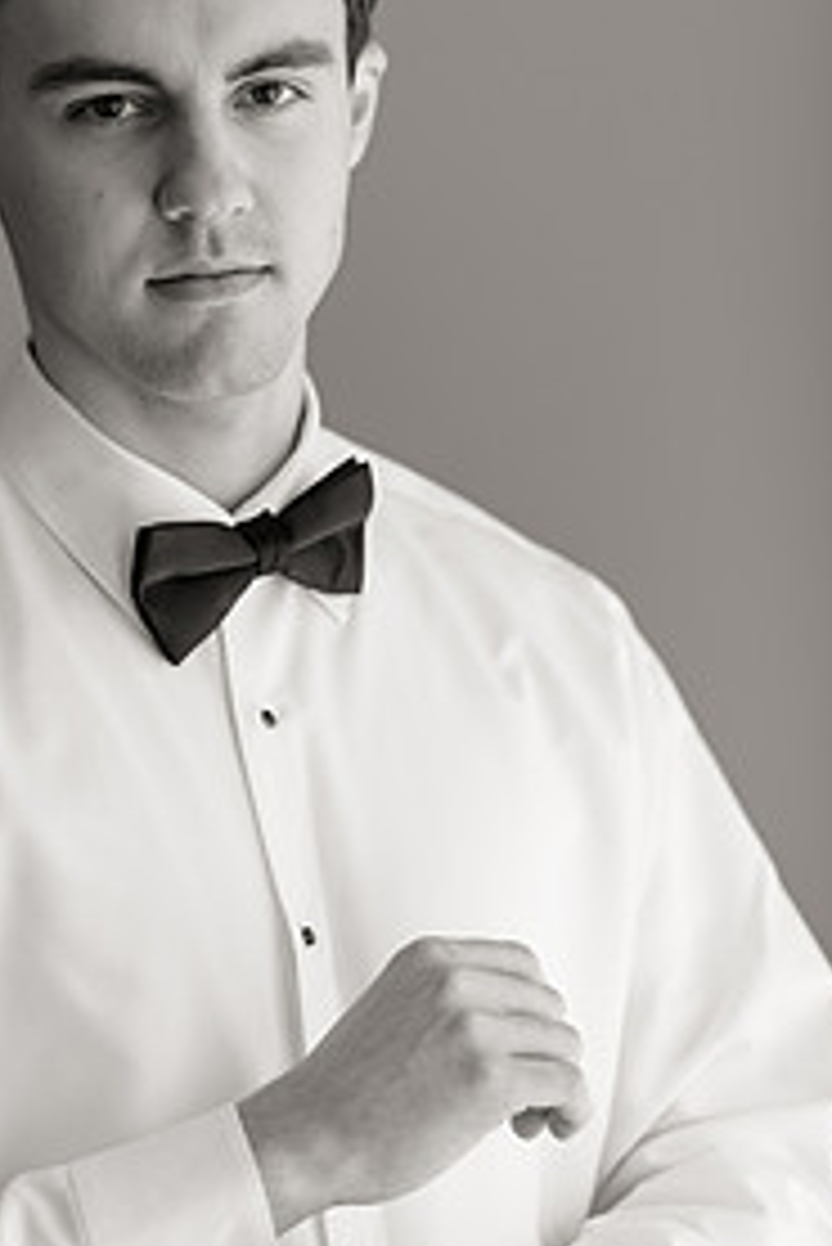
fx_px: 4778
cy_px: 634
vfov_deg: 14.9
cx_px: 202
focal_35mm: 138
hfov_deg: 9.9
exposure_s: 1/1000
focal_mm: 85
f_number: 2.2
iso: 400
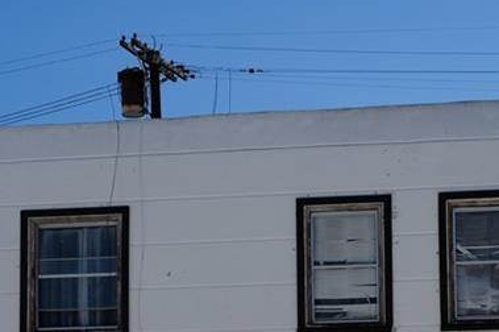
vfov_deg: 13.1
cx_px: 253
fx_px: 1411
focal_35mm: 102
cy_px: 382
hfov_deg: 20.1
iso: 100
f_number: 5
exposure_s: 1/1250
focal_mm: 37.7
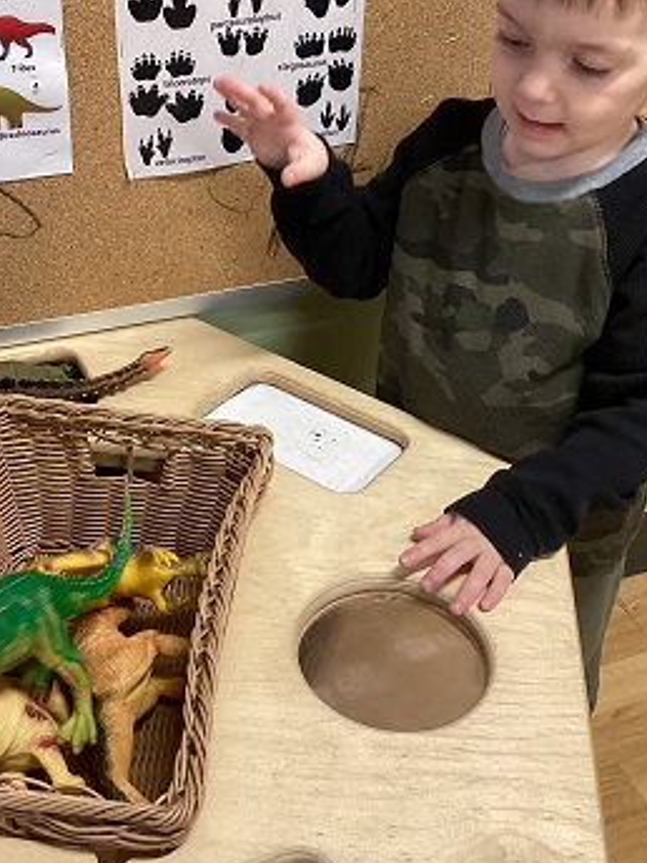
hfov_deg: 32.2
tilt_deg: -34.9
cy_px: 361
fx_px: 1121
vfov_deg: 41.9
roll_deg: -2.4
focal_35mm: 45
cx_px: 287
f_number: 2.4
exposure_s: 1/60
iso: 250
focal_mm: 3.3
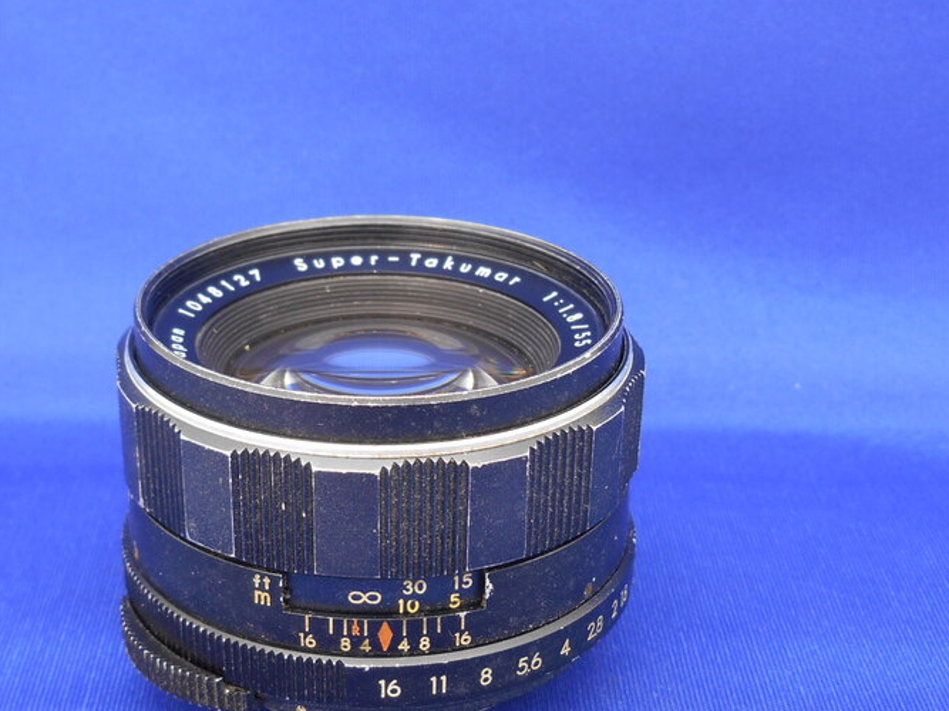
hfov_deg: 30.7
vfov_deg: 23.2
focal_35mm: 63
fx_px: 1727
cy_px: 429
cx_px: 394
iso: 80
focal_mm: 6.3
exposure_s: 1/1.3
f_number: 3.7
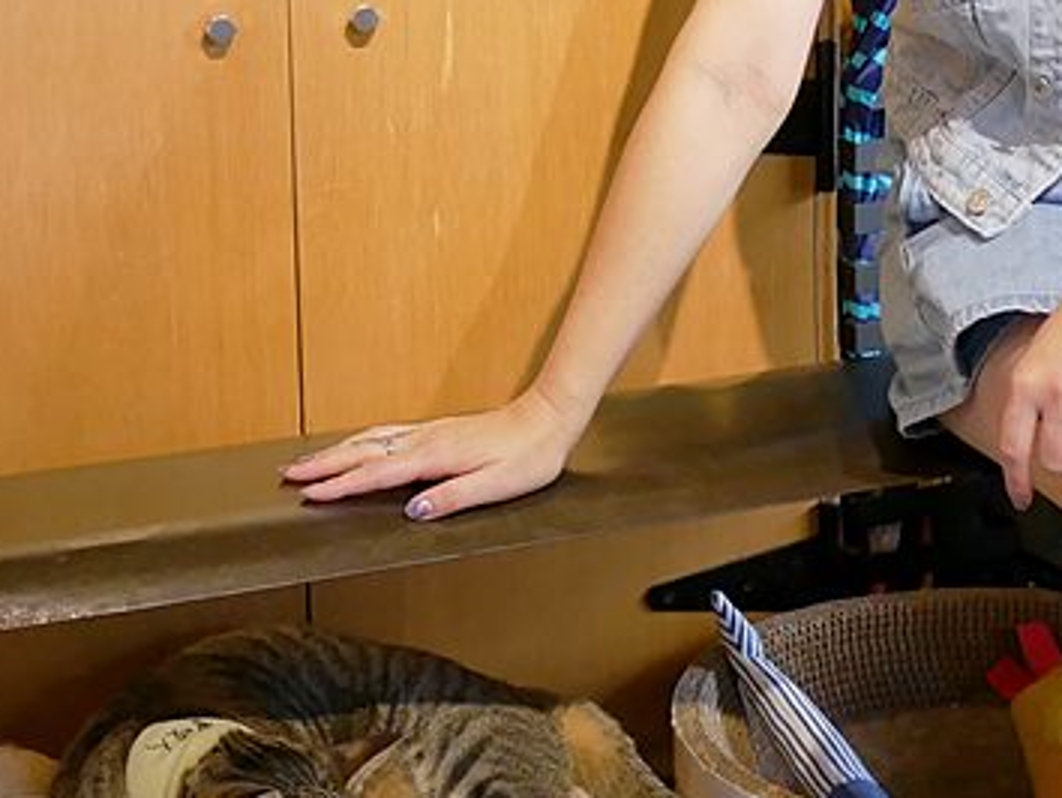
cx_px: 615
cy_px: -38
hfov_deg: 24.7
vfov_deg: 18.1
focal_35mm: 79
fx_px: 2425
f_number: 2.5
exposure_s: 1/60
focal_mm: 14
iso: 800
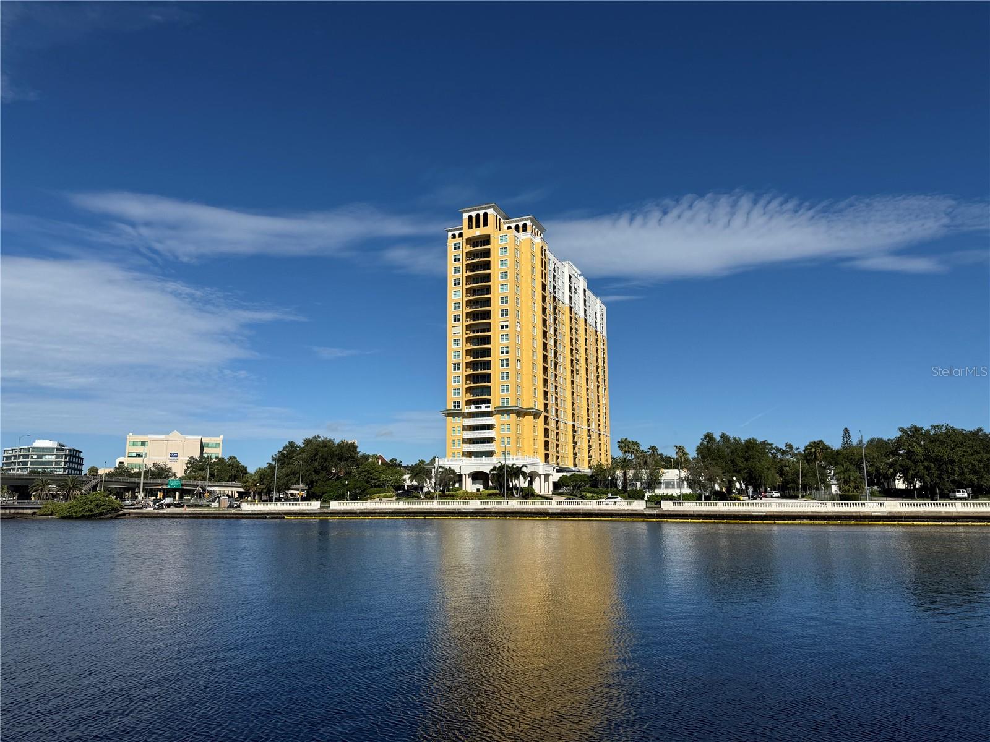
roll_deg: +0.0
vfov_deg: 56.8
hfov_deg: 71.6
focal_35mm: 24
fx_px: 686
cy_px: 371
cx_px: 495
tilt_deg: +10.6
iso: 80
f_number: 1.78
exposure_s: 1/9091
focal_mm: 6.76
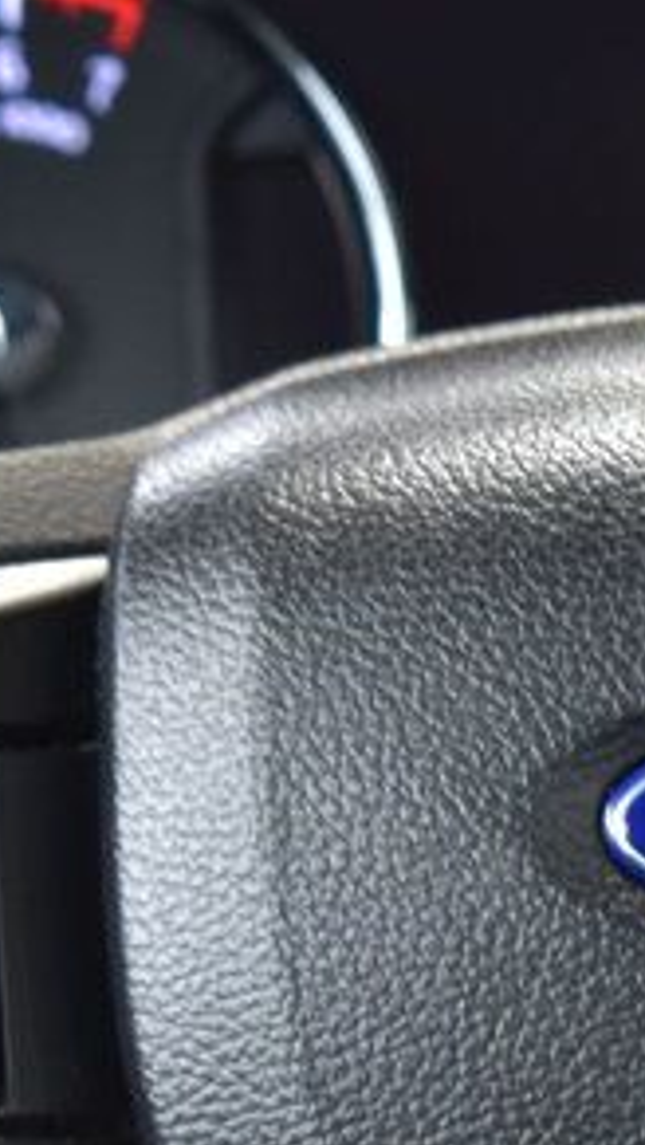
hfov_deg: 4.8
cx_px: 948
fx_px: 7712
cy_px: 1149
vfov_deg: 8.4
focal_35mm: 254
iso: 900
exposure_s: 1/15
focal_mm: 46
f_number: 6.3
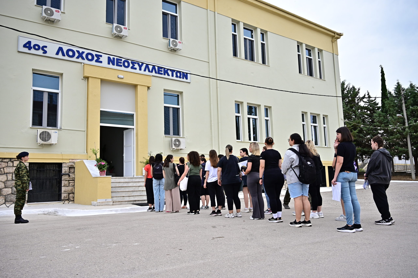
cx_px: 209
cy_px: 139
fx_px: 348
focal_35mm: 30
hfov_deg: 61.9
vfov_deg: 43.6
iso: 1000
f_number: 5
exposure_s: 1/1600
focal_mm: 30
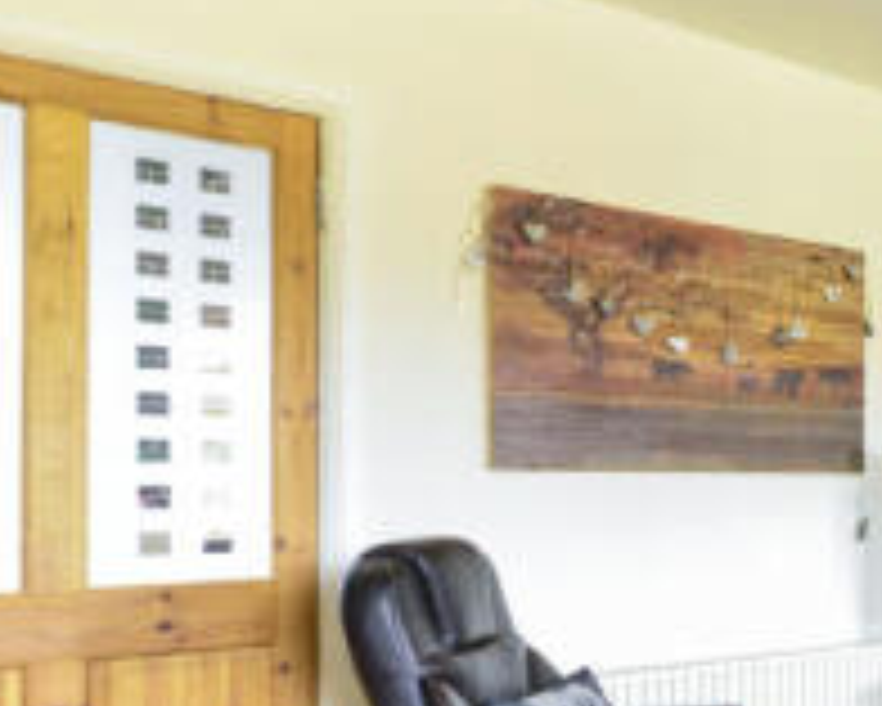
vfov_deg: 33.9
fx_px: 1149
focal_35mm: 44
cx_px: 1429
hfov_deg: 25.7
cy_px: 456
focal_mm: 14
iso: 500
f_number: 7.1
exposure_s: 2.5
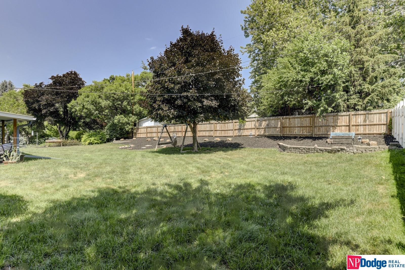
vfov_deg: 64.6
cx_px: 202
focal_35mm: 19
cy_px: 135
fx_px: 214
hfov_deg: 86.9
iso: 400
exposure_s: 1/500
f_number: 8
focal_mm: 19
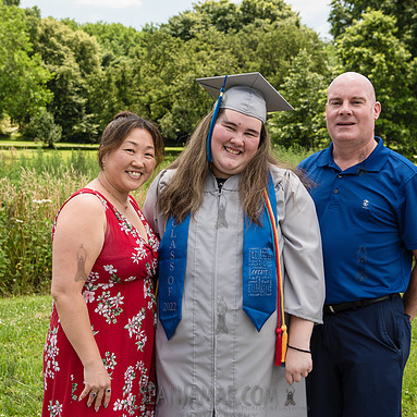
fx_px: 736
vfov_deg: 31.6
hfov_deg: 31.6
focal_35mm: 54
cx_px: 221
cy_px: 210
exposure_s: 1/500
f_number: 5.6
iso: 200
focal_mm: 42
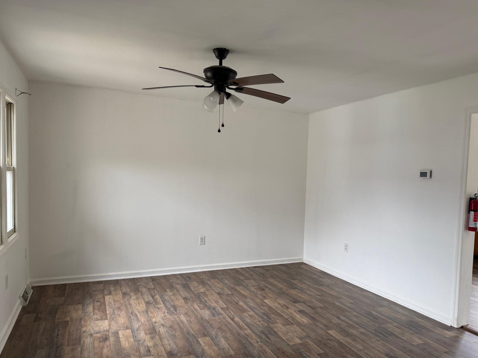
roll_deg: -2.1
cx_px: 252
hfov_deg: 67.2
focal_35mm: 26
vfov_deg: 53.0
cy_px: 192
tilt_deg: -2.8
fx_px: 359
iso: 125
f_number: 1.78
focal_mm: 6.76
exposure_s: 1/121
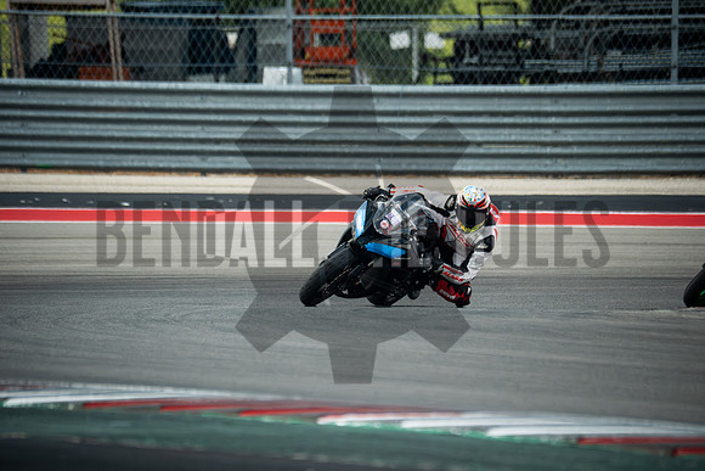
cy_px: 236
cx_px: 352
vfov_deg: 2.3
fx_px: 11752
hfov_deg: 3.4
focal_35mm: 600
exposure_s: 1/1600
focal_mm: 400
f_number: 5.6
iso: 2500
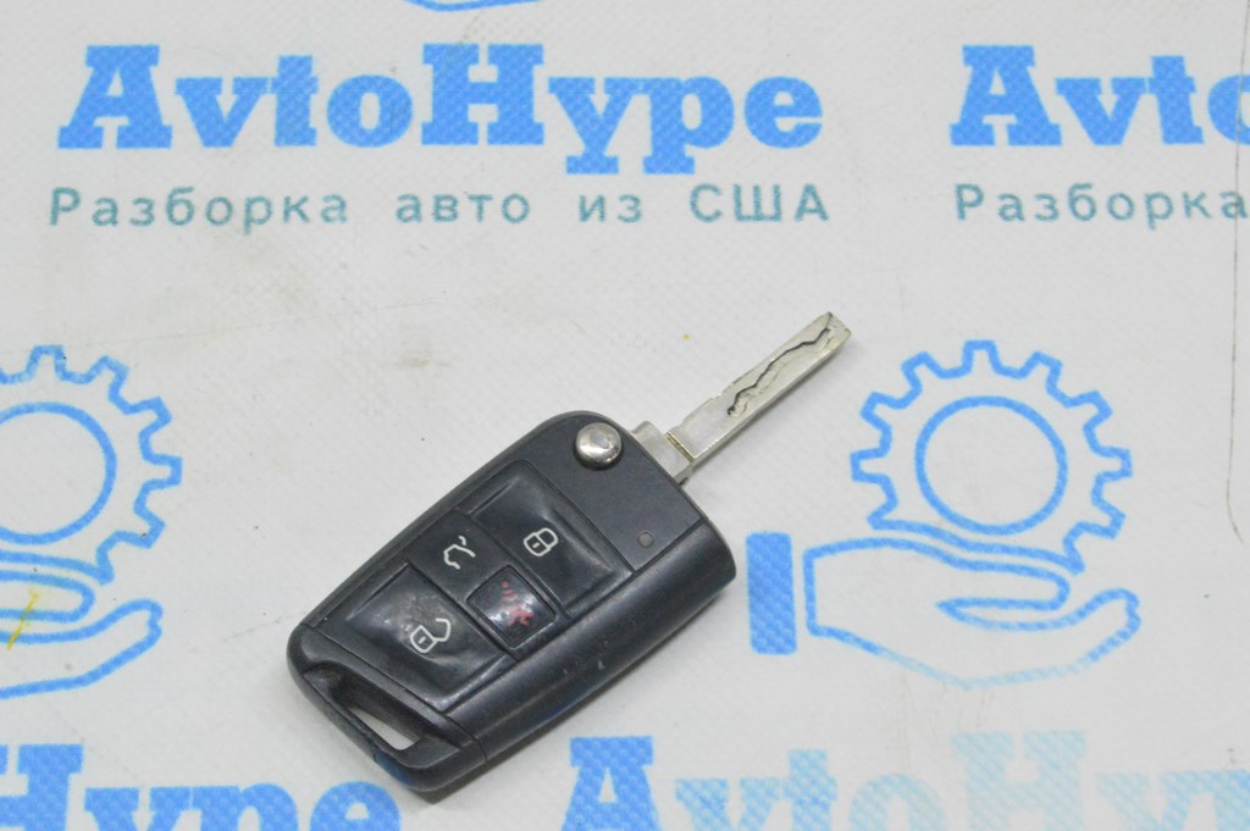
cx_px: 625
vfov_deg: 18.9
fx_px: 2498
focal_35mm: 72
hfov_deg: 28.1
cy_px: 416
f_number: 20
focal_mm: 48
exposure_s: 1/20
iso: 6400
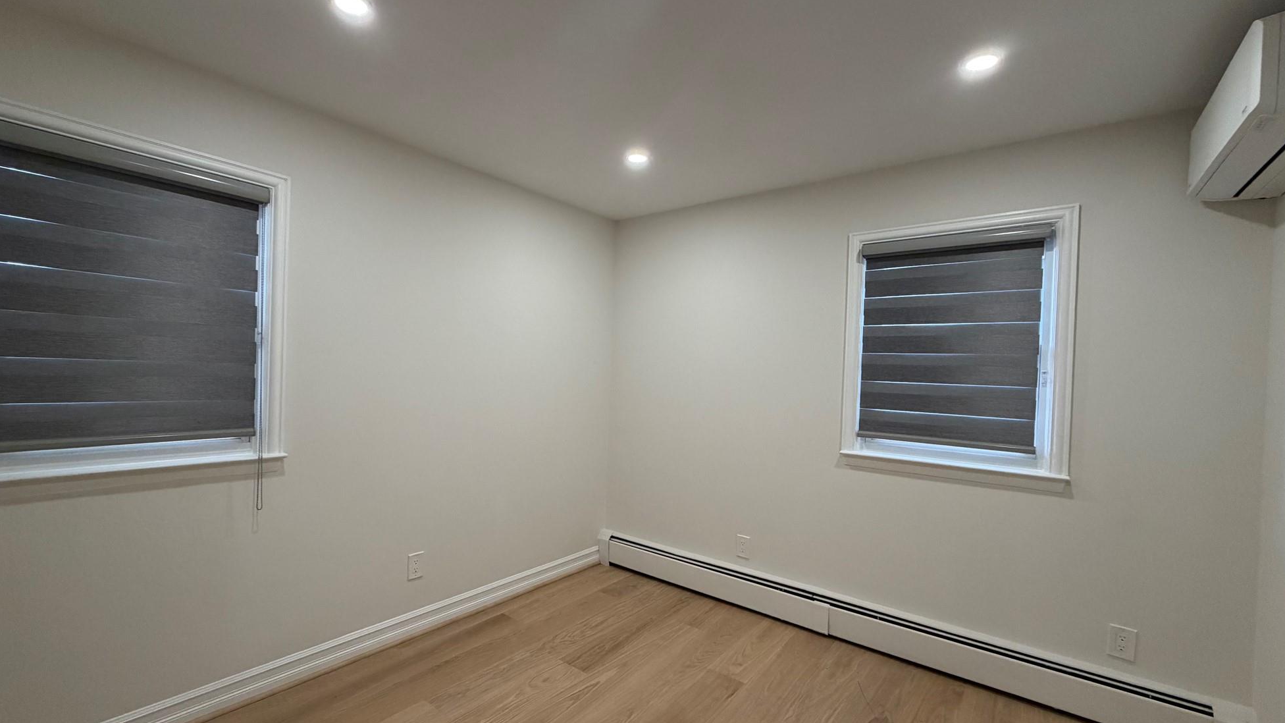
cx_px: 620
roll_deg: -1.5
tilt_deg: -1.8
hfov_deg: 99.3
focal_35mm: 16
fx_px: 545
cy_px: 377
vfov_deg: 67.1
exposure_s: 1/120
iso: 250
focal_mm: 2.22
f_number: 2.2
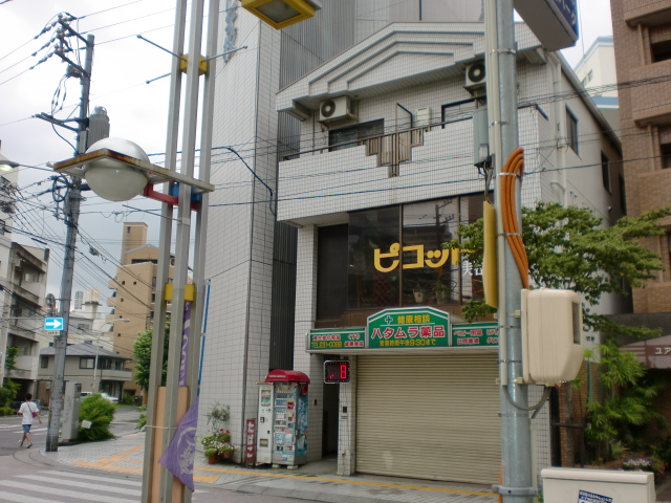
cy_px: 252
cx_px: 336
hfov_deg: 52.6
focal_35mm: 35
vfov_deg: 40.7
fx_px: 678
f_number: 3.1
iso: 64
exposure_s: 1/125
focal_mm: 6.3
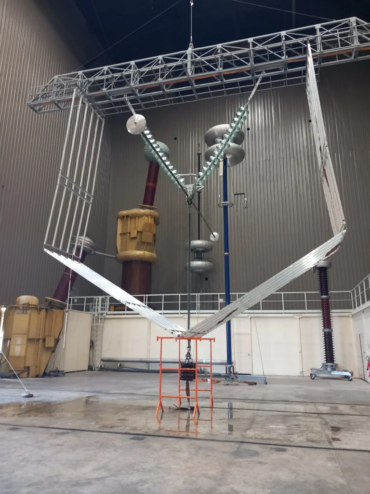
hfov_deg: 51.4
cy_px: 247
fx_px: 385
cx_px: 185
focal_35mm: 27
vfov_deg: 65.3
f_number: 1.8
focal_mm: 4
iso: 250
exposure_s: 1/25
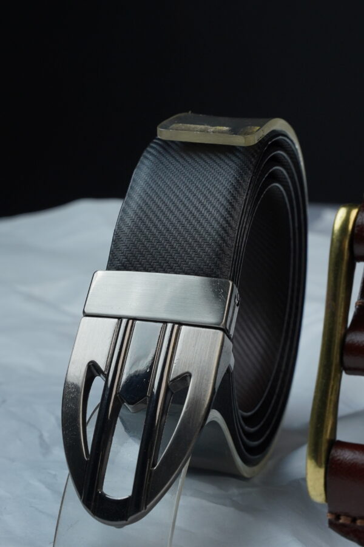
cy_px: 274
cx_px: 182
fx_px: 1077
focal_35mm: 71
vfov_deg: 28.5
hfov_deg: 19.2
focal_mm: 47.4
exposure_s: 1/100
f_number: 13
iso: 800
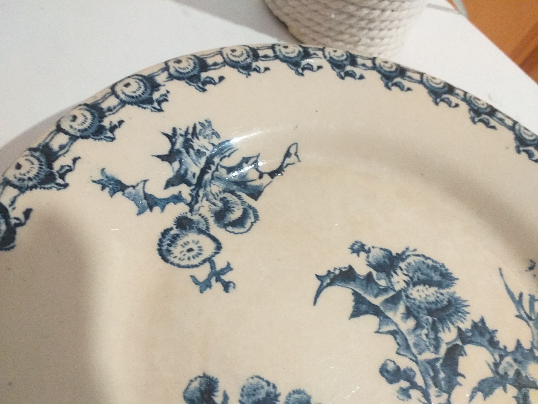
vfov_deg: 53.1
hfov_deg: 67.3
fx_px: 404
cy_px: 202
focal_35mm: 26
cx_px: 269
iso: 320
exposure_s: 1/25
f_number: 1.9
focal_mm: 3.6
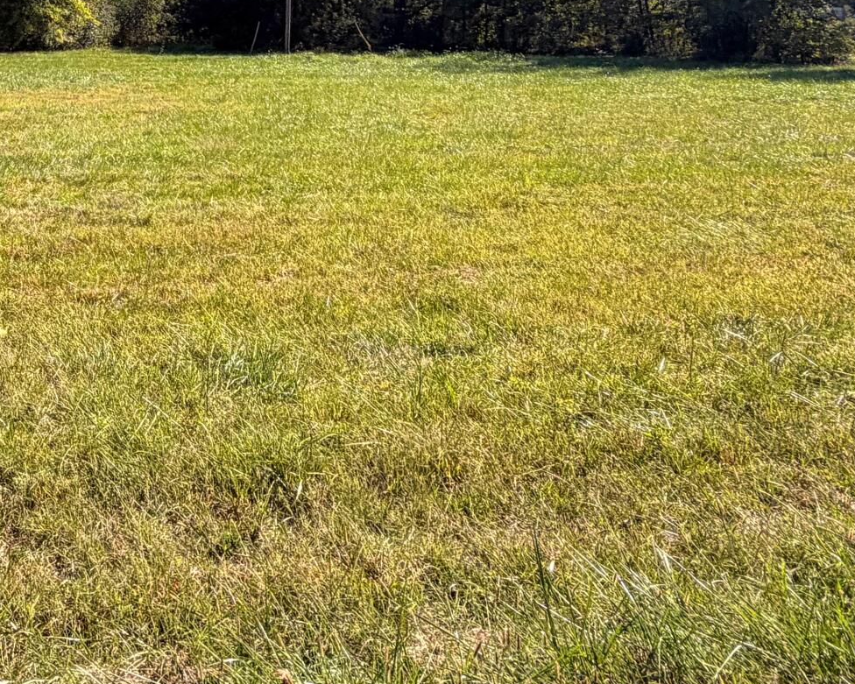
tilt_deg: +4.5
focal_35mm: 42
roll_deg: +1.8
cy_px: -92
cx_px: 122
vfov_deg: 31.2
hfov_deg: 41.1
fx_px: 1063
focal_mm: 2.22
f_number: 2.2
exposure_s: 1/888
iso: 20
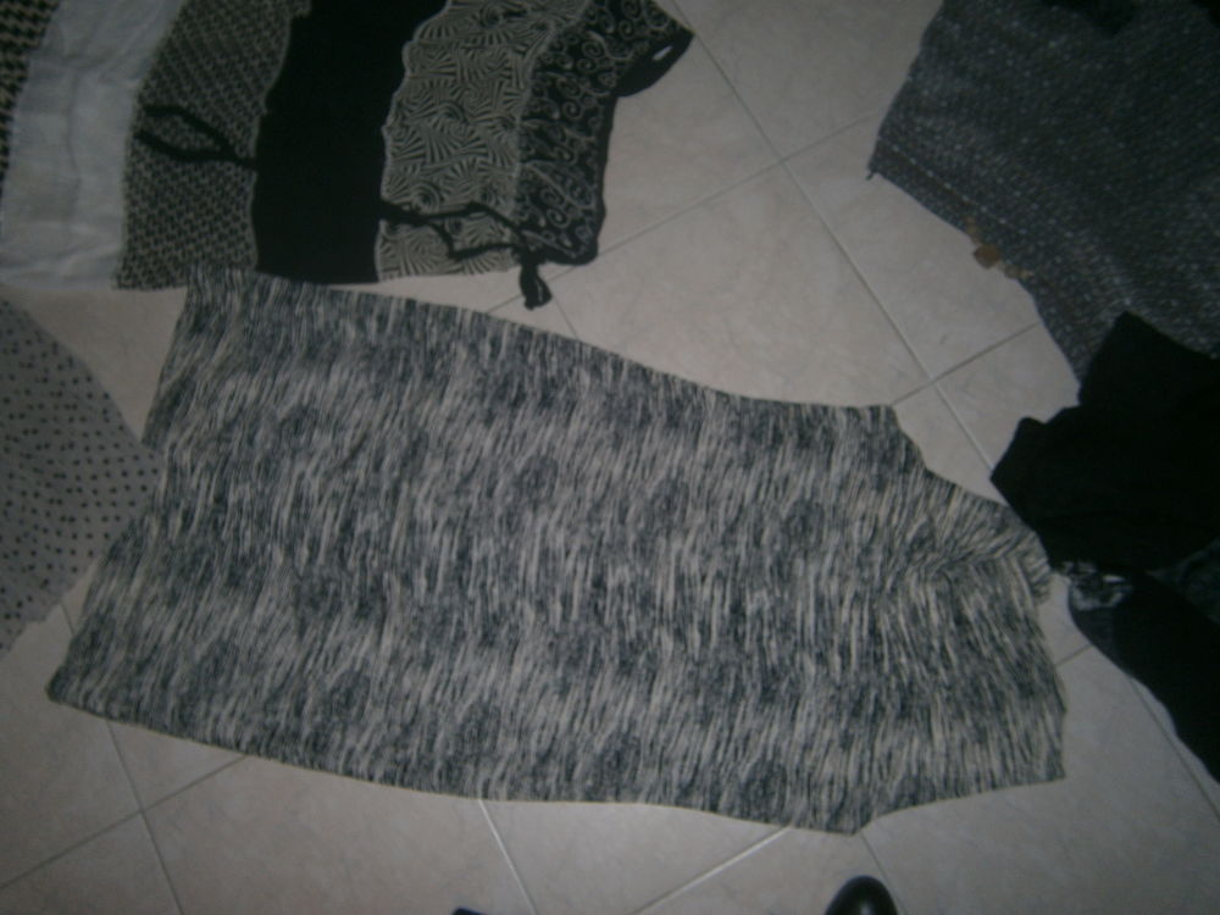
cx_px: 610
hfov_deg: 67.3
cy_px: 458
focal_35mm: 26
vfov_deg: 53.1
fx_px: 916
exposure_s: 1/30
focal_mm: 4.7
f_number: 2.8
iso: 80
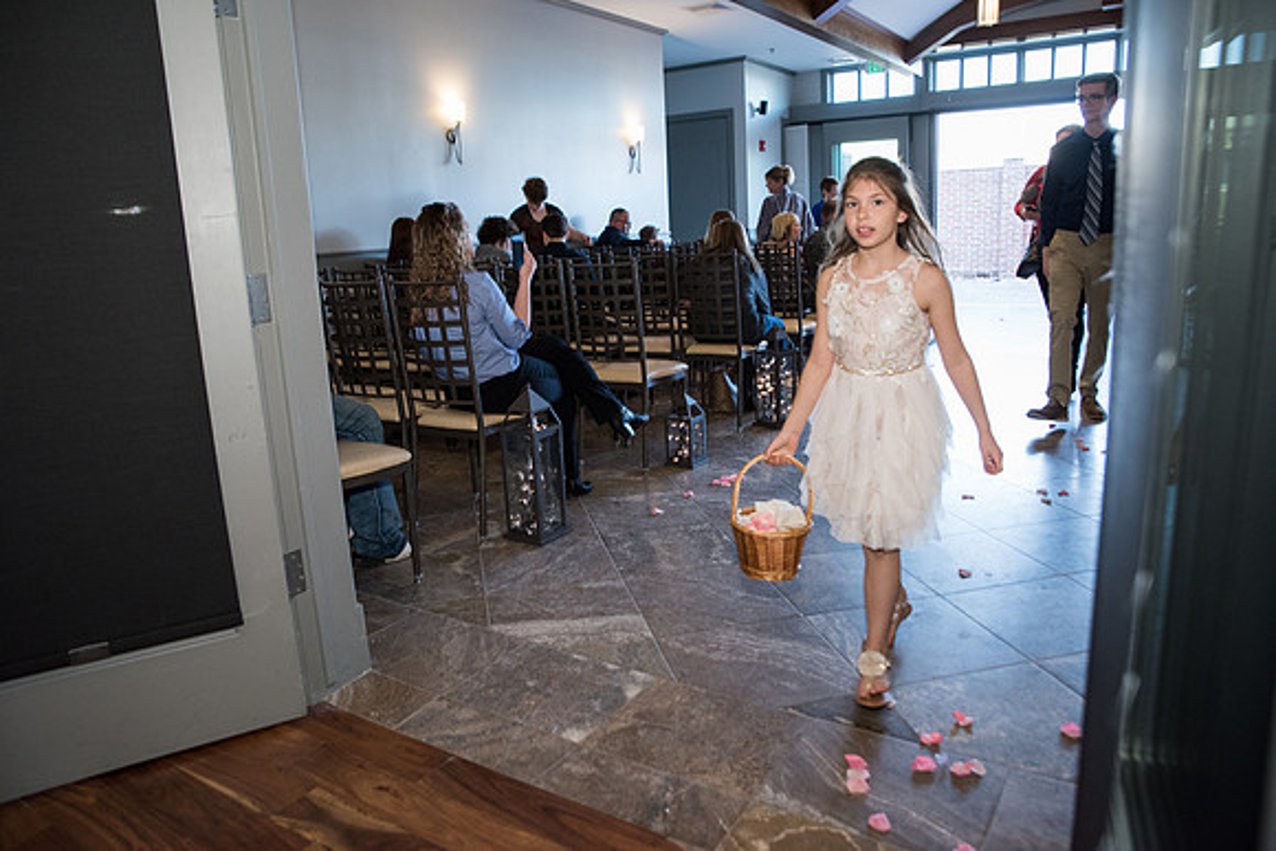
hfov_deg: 73.7
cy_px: 426
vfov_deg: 53.2
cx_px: 638
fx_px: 851
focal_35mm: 24
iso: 1250
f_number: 3.5
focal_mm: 24
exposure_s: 1/160
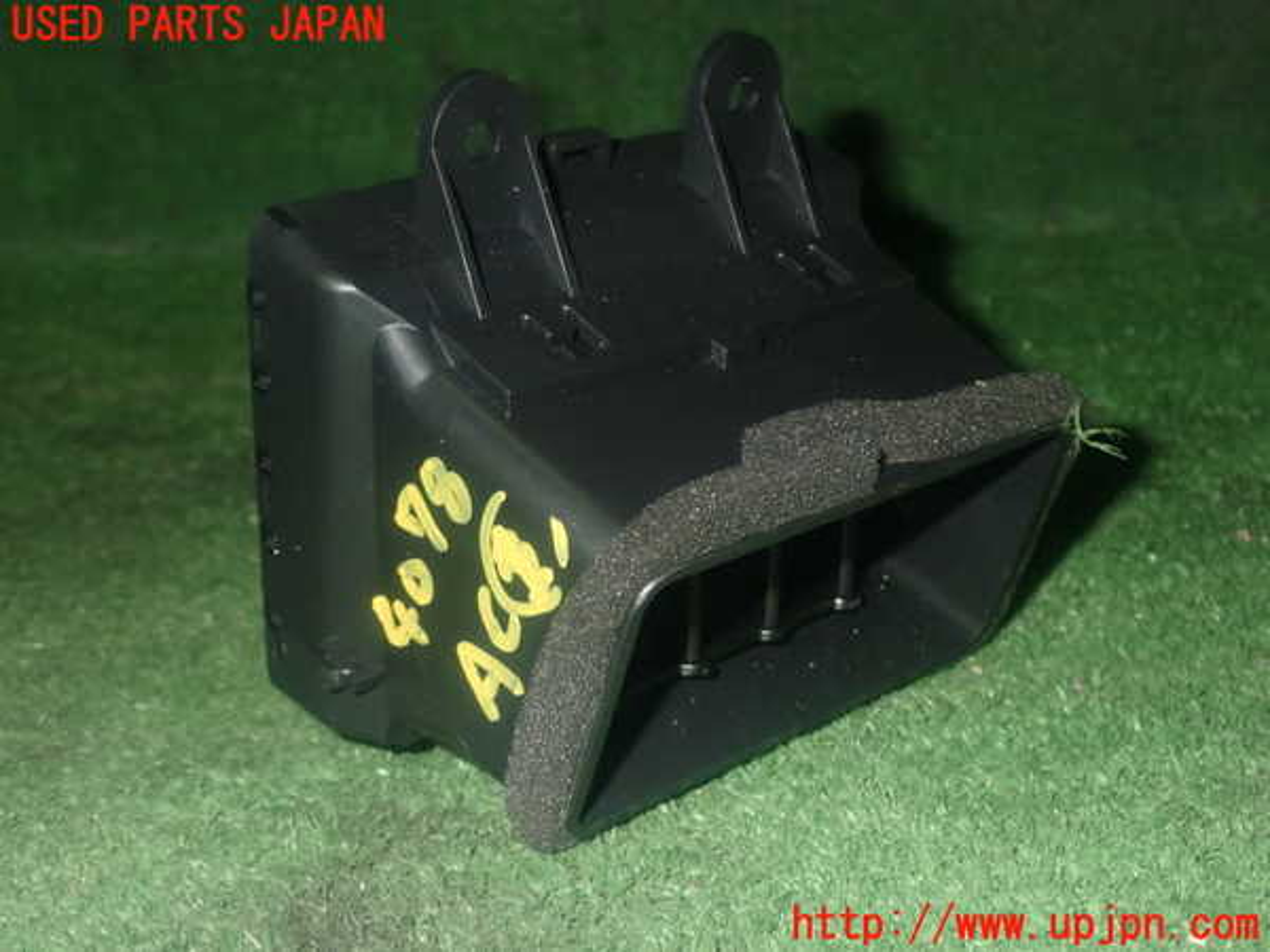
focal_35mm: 54
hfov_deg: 35.5
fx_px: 1981
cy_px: 476
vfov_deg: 27.0
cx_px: 635
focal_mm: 9.65
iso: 800
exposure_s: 1/50
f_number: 10
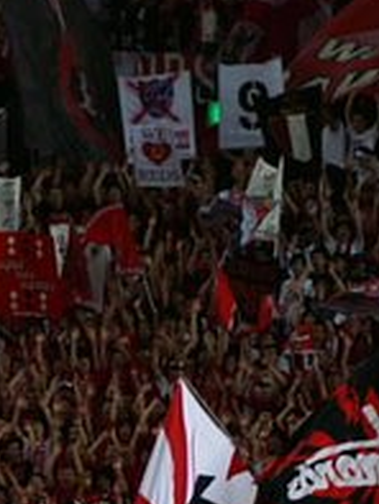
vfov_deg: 2.7
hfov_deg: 2.0
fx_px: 10893
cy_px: 537
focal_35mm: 747
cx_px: 92
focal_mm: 200
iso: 1600
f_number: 5.6
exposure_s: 1/250
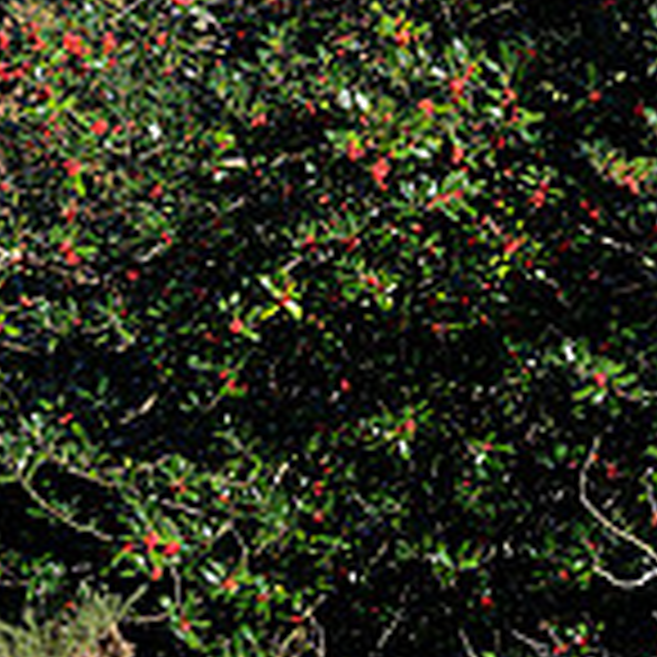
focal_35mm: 105
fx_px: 2255
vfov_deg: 16.3
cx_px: 666
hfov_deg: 16.2
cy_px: 50
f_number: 8
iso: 100
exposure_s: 1/160
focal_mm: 40
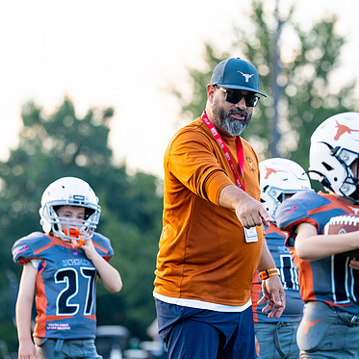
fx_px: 2323
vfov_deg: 8.8
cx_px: 228
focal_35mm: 198
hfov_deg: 8.8
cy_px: 147
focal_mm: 127
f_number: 2.8
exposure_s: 1/1250
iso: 640
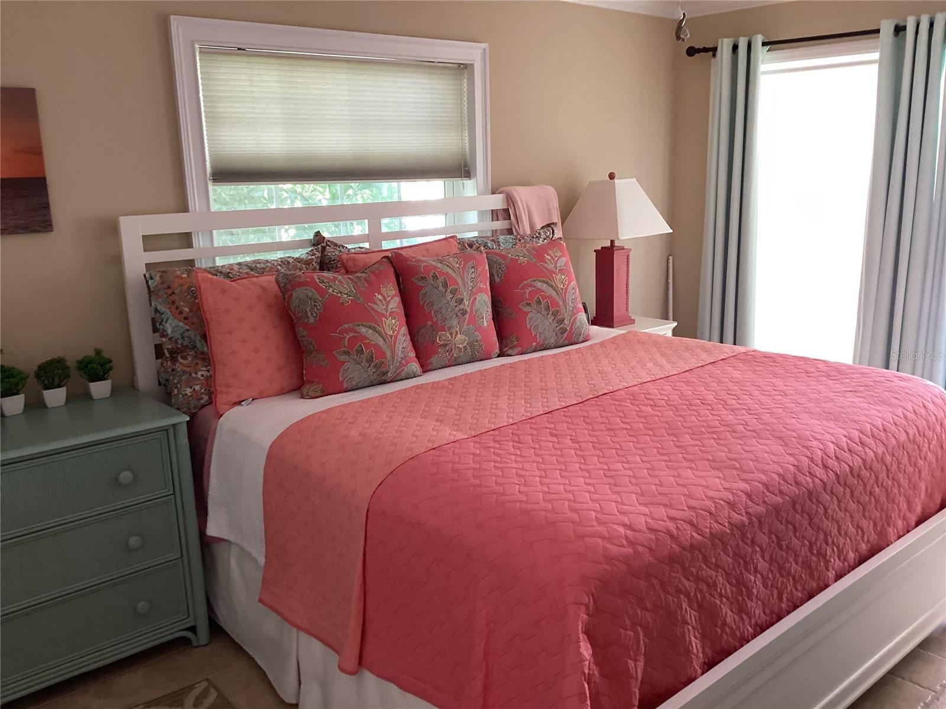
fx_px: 847
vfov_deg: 45.4
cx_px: 473
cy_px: 354
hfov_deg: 58.4
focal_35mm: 31
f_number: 2.4
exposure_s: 1/60
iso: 250
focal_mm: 3.3
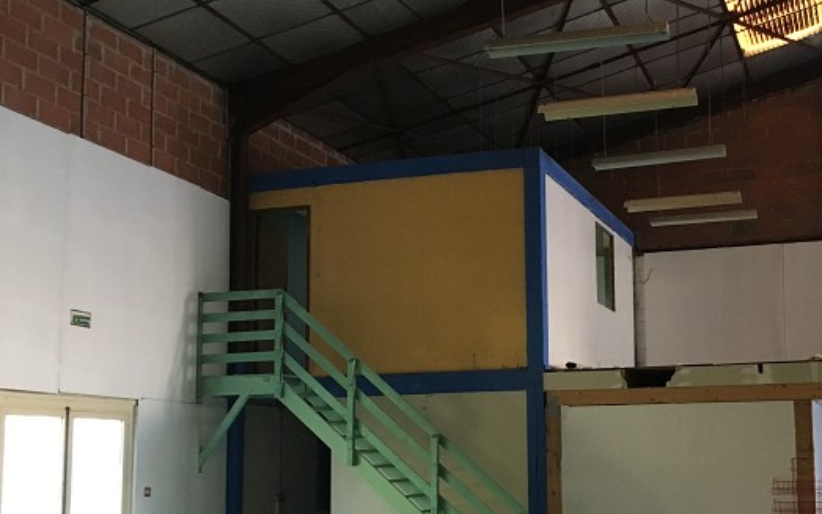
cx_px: 549
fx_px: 1053
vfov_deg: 27.3
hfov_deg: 42.1
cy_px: 346
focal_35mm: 47
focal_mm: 4.15
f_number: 2.2
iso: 200
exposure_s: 1/17
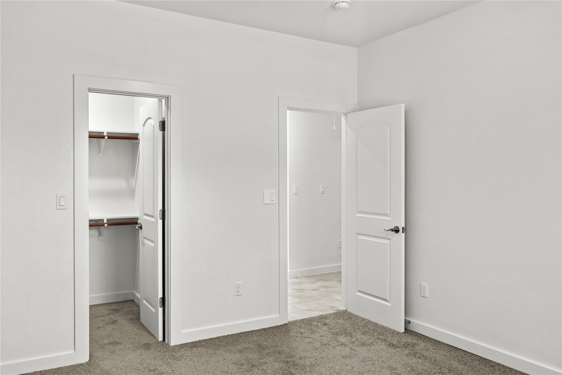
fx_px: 421
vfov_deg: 47.9
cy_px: 188
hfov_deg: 67.4
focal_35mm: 27
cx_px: 281
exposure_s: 1/20
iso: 3200
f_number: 8
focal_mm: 18.2
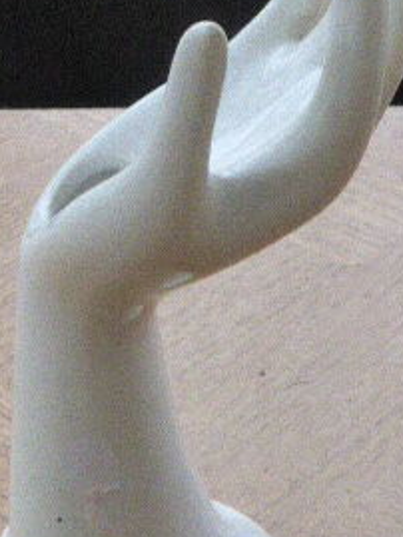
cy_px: 114
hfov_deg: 8.4
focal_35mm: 176
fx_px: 2730
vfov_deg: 11.2
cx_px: 219
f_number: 5
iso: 2500
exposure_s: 1/200
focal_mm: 12.5
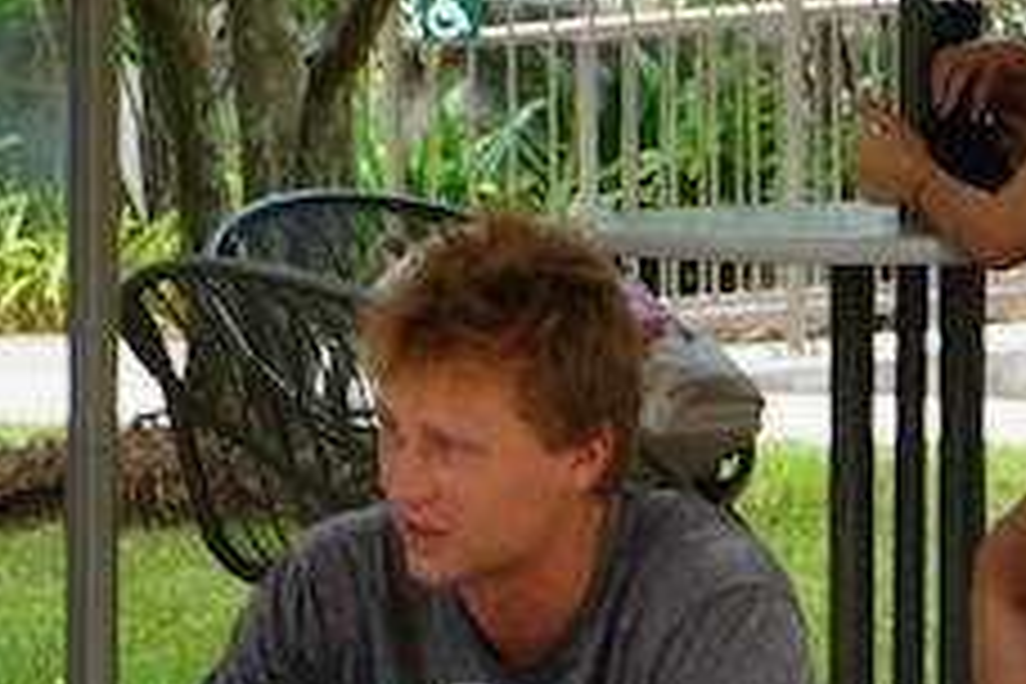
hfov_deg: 5.4
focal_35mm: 382
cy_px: 477
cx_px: 1364
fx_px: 10886
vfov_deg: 3.6
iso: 160
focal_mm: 68
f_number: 5.6
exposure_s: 1/80
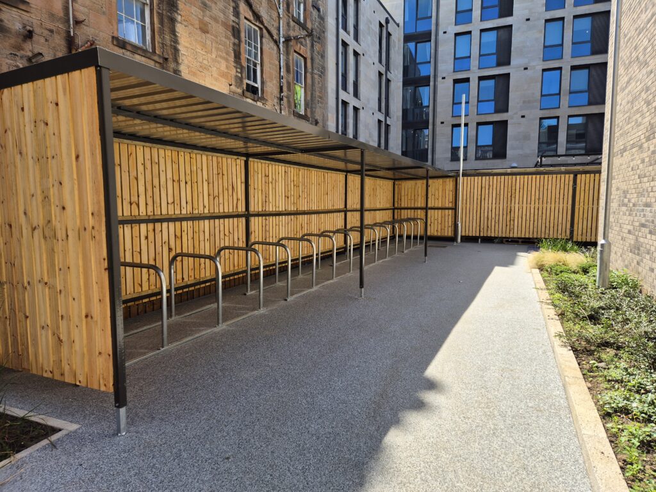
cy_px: 246
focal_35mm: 23
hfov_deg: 73.9
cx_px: 328
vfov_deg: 58.9
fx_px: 436
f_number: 1.8
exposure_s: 1/744
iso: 25
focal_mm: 5.4
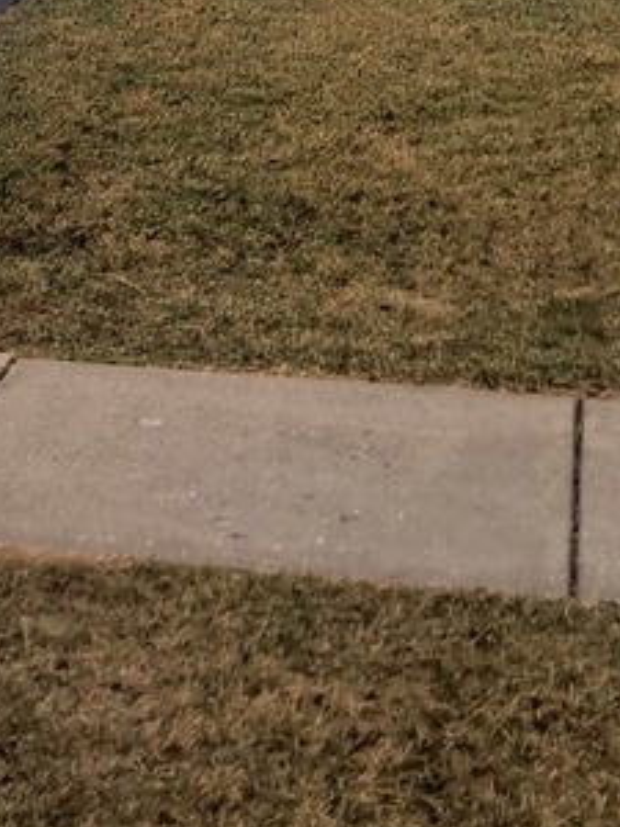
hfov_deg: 16.2
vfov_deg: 20.2
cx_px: 85
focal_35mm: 90
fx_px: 2149
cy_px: -207
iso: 64
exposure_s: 1/60
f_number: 2
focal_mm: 4.6
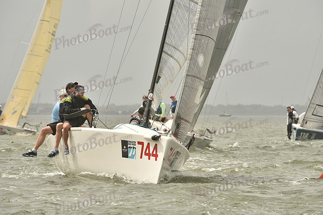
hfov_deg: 6.9
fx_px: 2692
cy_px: 108
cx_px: 162
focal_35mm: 300
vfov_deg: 4.6
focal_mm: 300
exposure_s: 1/1000
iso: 400
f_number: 11
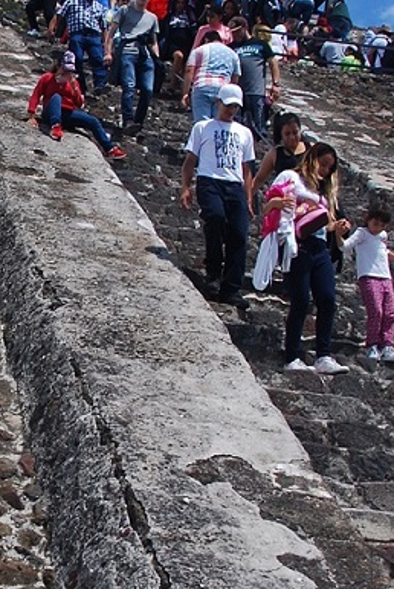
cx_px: -125
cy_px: 291
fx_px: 1376
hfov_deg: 15.5
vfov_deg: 24.2
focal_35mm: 84
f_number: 9
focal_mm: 18
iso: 200
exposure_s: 1/160
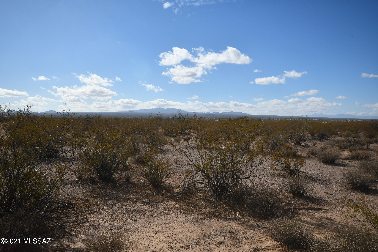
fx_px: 315
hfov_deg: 61.9
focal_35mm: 30
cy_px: 126
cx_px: 189
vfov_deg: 43.6
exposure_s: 1/400
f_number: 10
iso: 100
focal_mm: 20
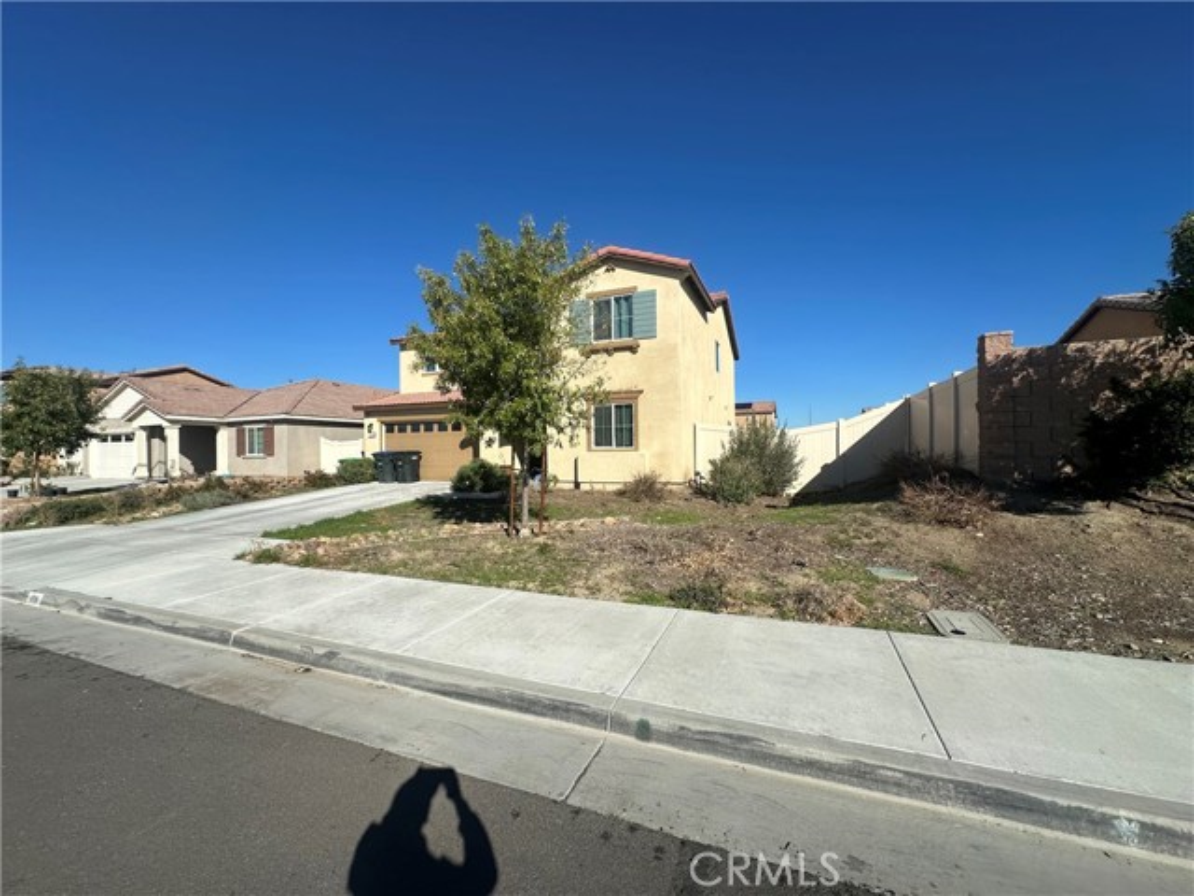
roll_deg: +0.7
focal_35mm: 14
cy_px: 448
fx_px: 483
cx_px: 597
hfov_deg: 102.1
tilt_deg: +0.7
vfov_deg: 85.7
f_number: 2.2
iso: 50
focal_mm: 2.22
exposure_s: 1/4132
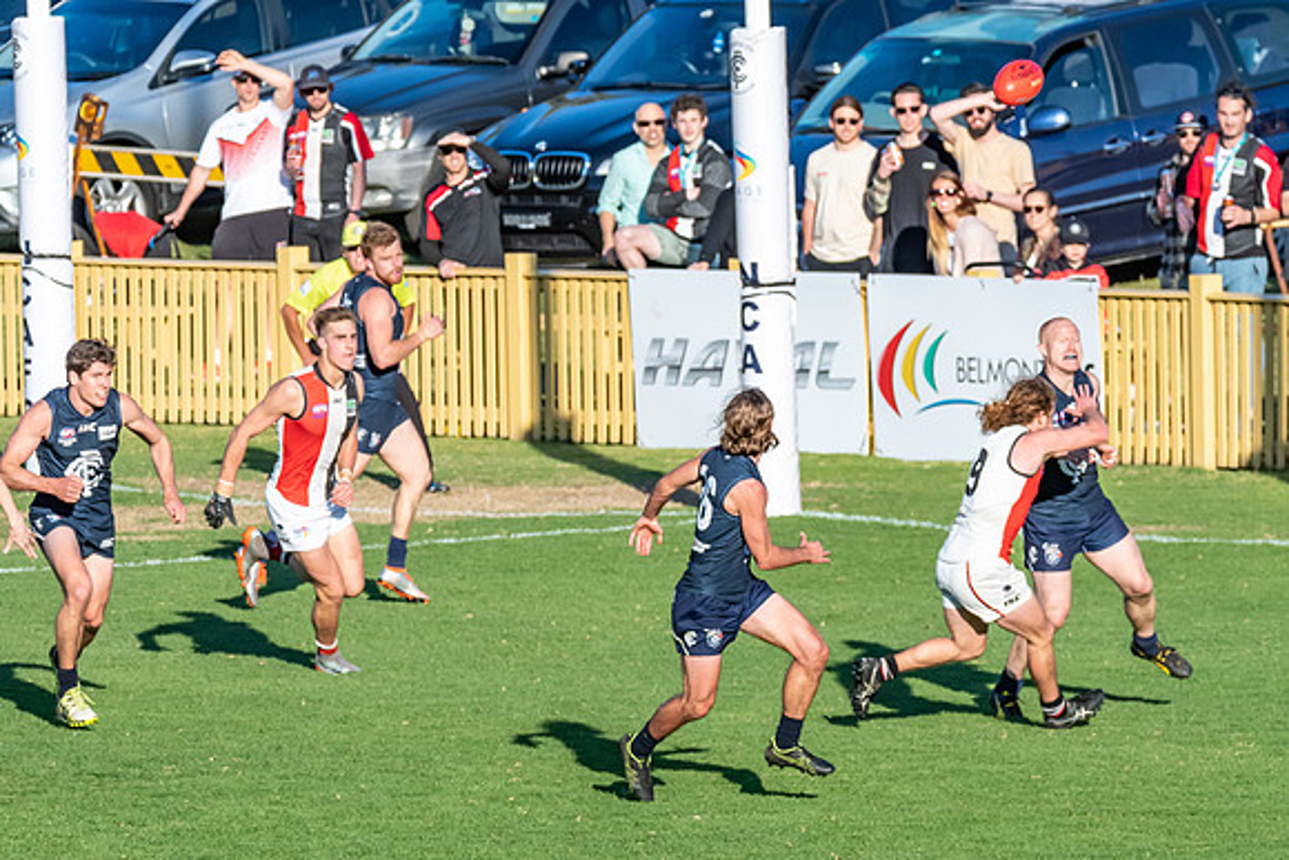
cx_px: 775
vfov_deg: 2.4
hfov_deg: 3.6
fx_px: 20678
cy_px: 517
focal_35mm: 577
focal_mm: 320
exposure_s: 1/1600
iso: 800
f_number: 10
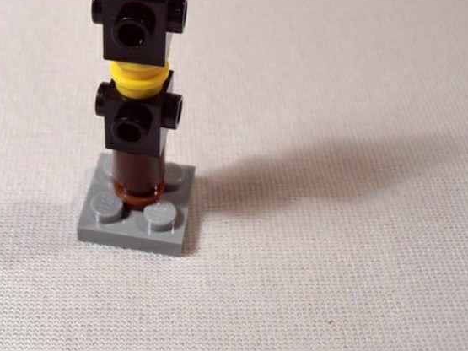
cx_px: 143
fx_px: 811
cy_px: 76
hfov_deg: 31.8
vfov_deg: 24.1
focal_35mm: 60
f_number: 3.9
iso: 80
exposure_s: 1/40
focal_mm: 6.61
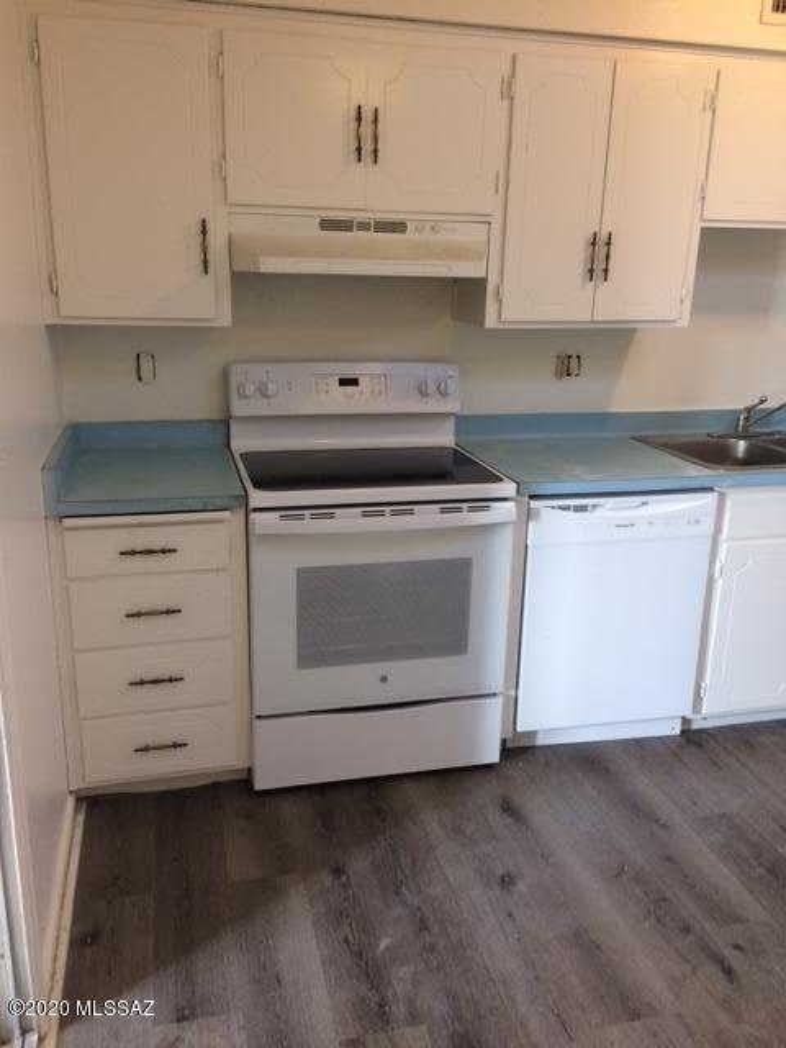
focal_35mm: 29
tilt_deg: -18.2
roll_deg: -0.8
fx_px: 878
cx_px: 393
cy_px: 524
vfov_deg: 61.7
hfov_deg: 48.2
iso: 100
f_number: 2.2
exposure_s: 1/30
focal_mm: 4.15
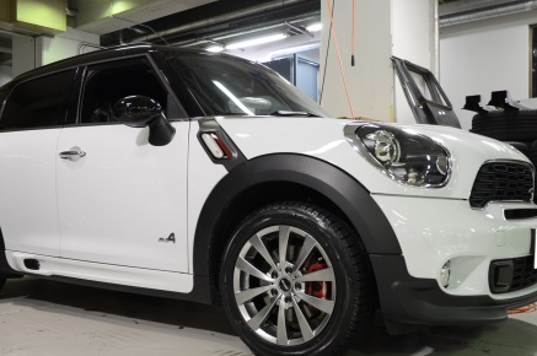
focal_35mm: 40
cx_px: 248
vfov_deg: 33.2
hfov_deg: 48.5
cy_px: 212
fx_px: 596
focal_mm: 22
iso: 560
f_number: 4
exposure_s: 1/25
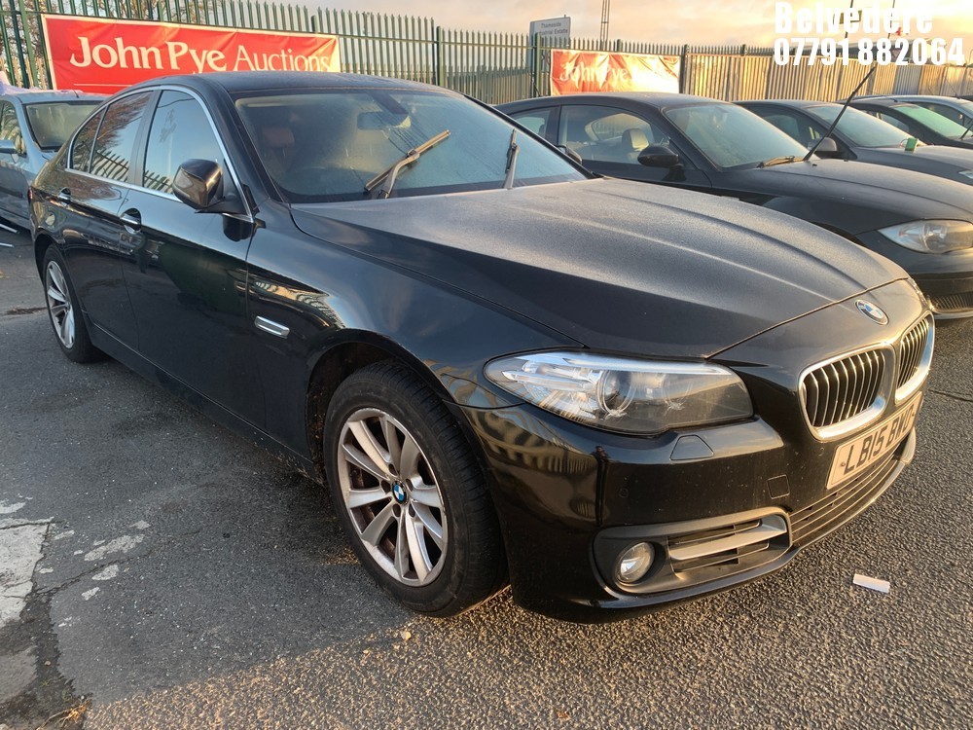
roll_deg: -0.8
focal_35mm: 26
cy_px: 365
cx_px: 486
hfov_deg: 67.3
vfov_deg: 53.1
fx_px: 731
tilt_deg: -18.9
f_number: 1.8
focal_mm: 4.25
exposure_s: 1/122
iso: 25
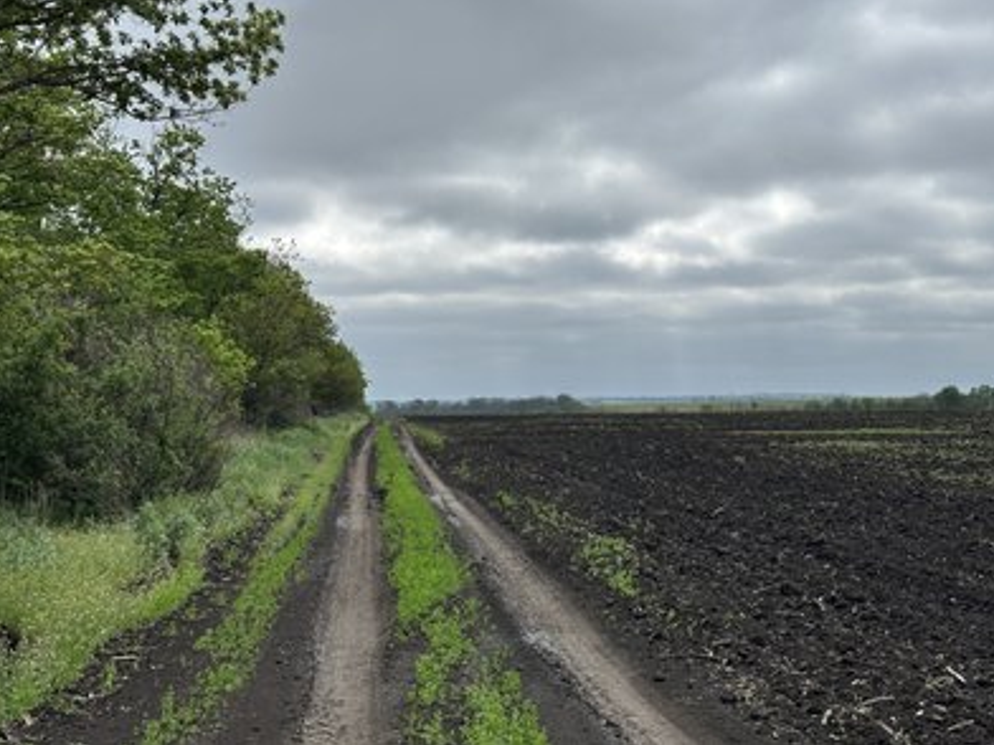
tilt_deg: +1.3
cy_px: 370
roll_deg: +0.6
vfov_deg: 29.7
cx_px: 500
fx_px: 1407
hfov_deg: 38.9
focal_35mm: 49
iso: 64
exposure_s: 1/7092
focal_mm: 6.86
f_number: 1.78
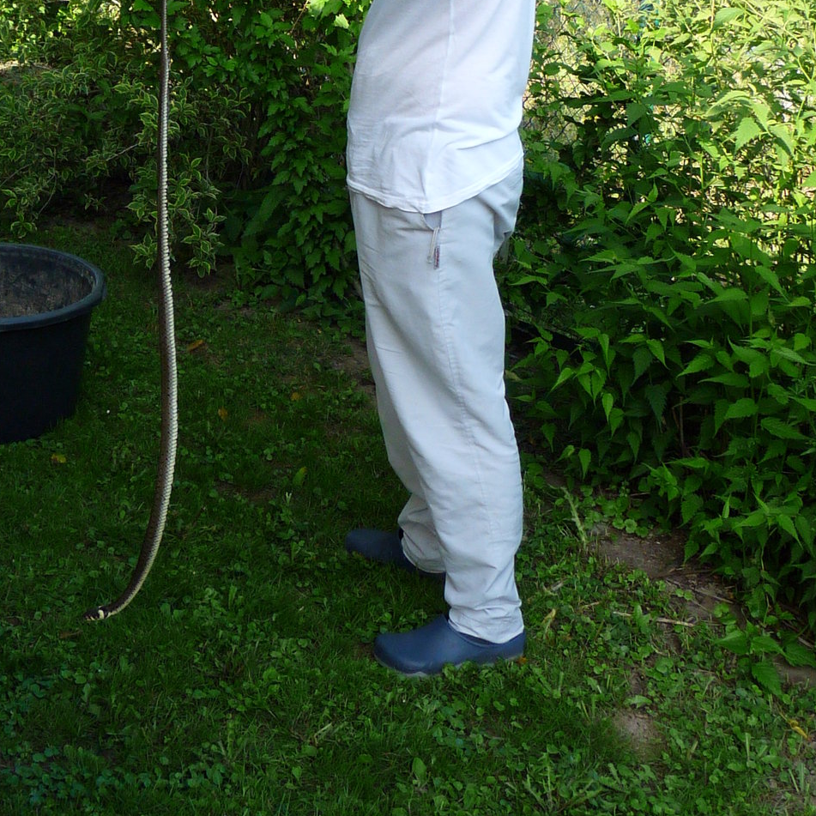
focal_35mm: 58
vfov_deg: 28.8
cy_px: 145
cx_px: 310
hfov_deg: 29.4
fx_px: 1547
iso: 160
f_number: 2.8
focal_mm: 4.8
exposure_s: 1/500
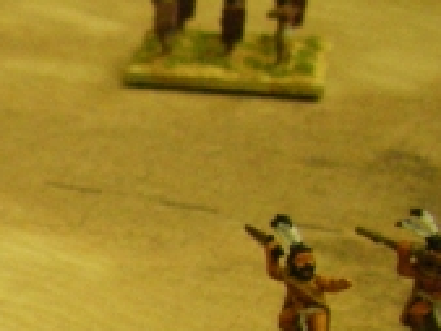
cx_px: -492
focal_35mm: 174
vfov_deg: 8.4
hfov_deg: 10.3
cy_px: 480
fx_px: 2218
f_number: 3.5
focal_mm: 6.3
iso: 400
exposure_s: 1/50
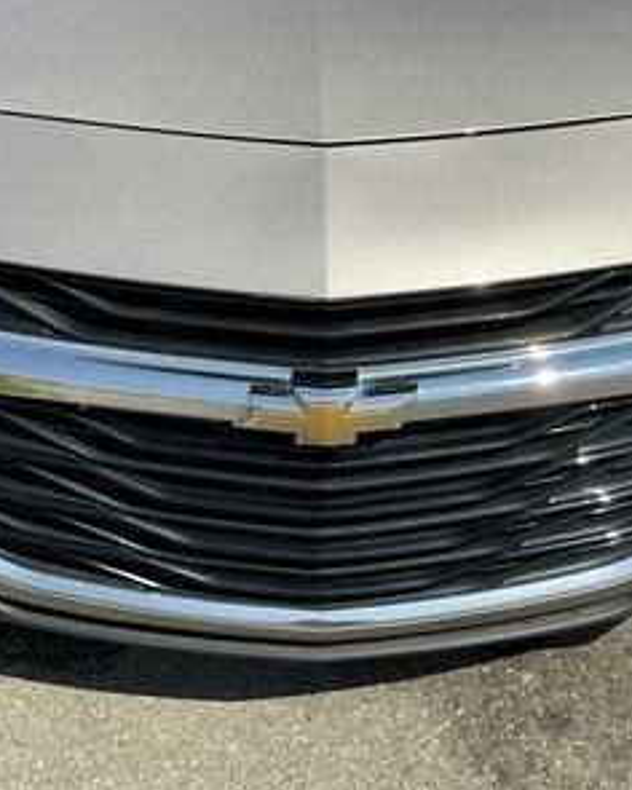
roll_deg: -2.0
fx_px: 865
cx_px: 311
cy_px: 391
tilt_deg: -36.6
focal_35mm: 37
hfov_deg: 40.1
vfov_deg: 49.1
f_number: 1.8
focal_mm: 3
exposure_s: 1/2058
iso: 25
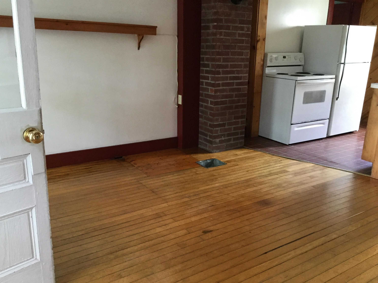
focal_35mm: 31
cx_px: 189
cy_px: 142
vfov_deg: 45.4
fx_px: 339
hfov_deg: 58.4
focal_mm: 3.3
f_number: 2.4
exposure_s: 1/30
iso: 200
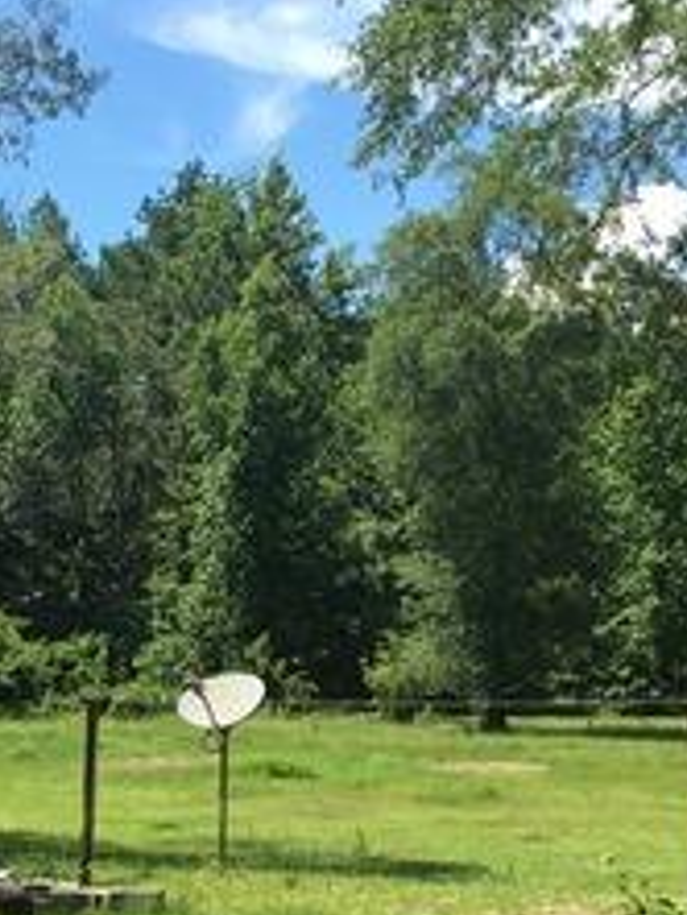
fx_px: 2221
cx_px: 190
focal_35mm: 84
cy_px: 791
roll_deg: -1.4
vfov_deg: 22.8
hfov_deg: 17.5
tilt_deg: -3.0
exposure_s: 1/785
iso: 25
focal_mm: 4.15
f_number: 2.2
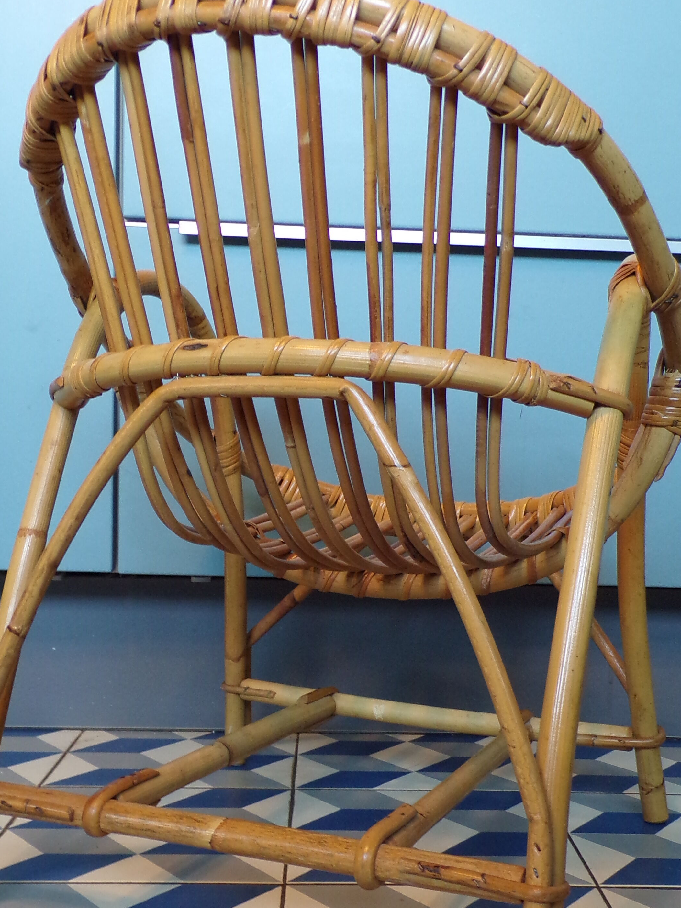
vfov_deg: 41.1
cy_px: 535
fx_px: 1207
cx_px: 365
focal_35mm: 46
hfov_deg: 31.5
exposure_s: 1/25
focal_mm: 5
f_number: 3.1
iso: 200
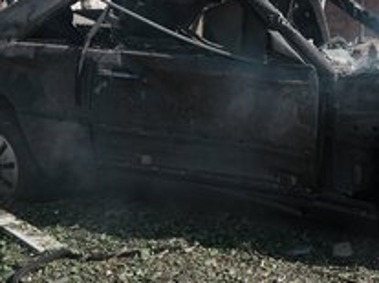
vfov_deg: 22.3
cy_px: 60
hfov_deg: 28.9
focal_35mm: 65
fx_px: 711
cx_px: 322
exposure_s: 1/800
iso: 100
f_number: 6.3
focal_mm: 35
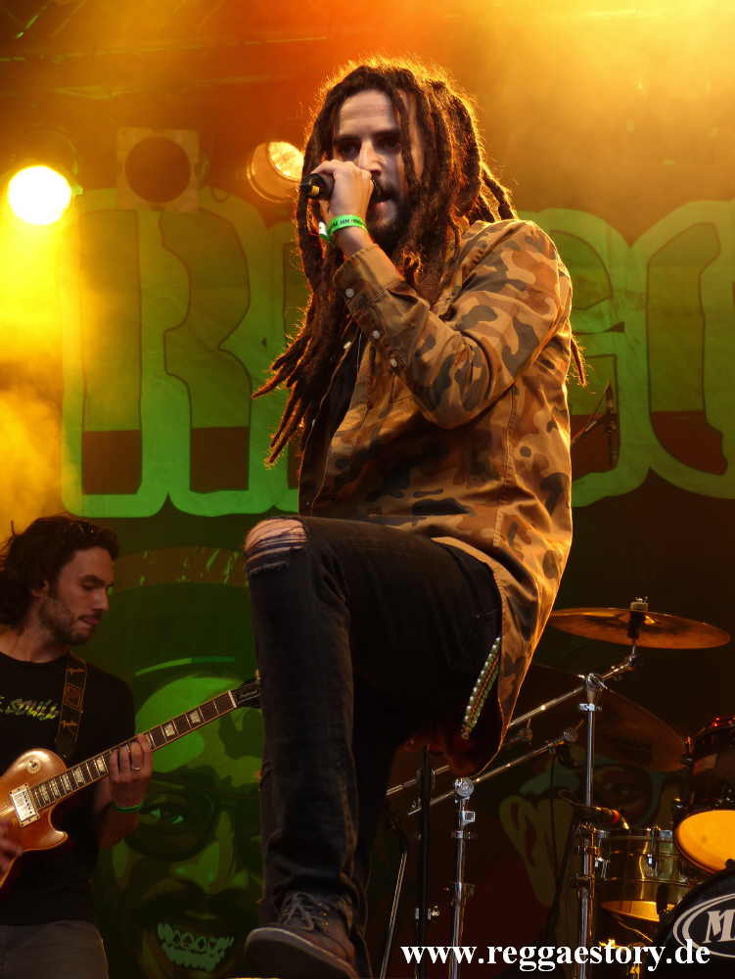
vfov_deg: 17.0
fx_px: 3281
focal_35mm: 116
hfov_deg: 12.8
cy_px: 490
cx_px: 368
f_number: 2.8
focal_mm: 20.9
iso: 100
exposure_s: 1/100
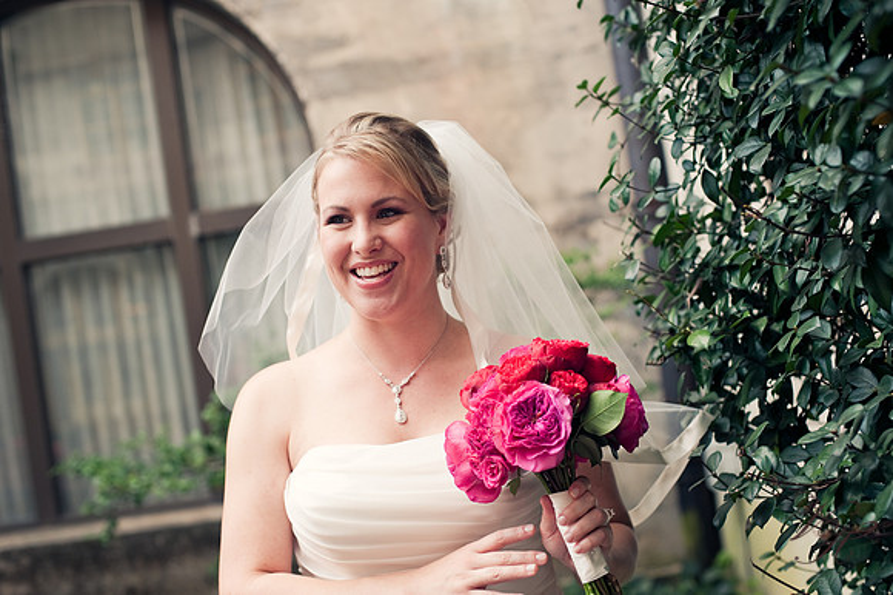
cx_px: 446
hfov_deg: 39.6
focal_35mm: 50
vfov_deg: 27.0
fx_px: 1240
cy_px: 298
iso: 400
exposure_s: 1/250
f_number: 3.5
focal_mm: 50
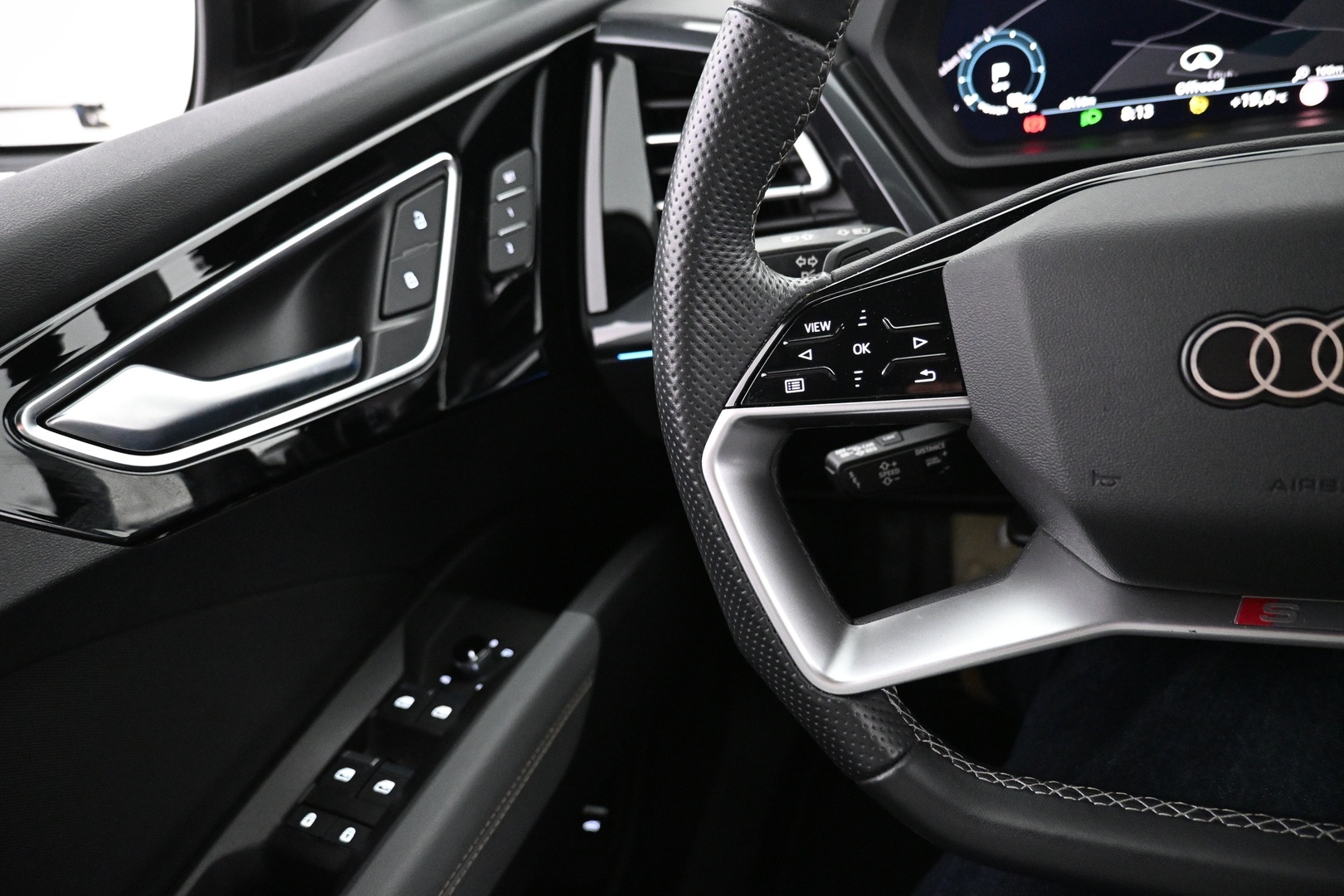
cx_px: 672
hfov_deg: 73.7
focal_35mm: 24
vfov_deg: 53.1
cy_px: 448
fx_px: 896
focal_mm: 16
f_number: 3.5
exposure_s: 1/30
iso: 4000
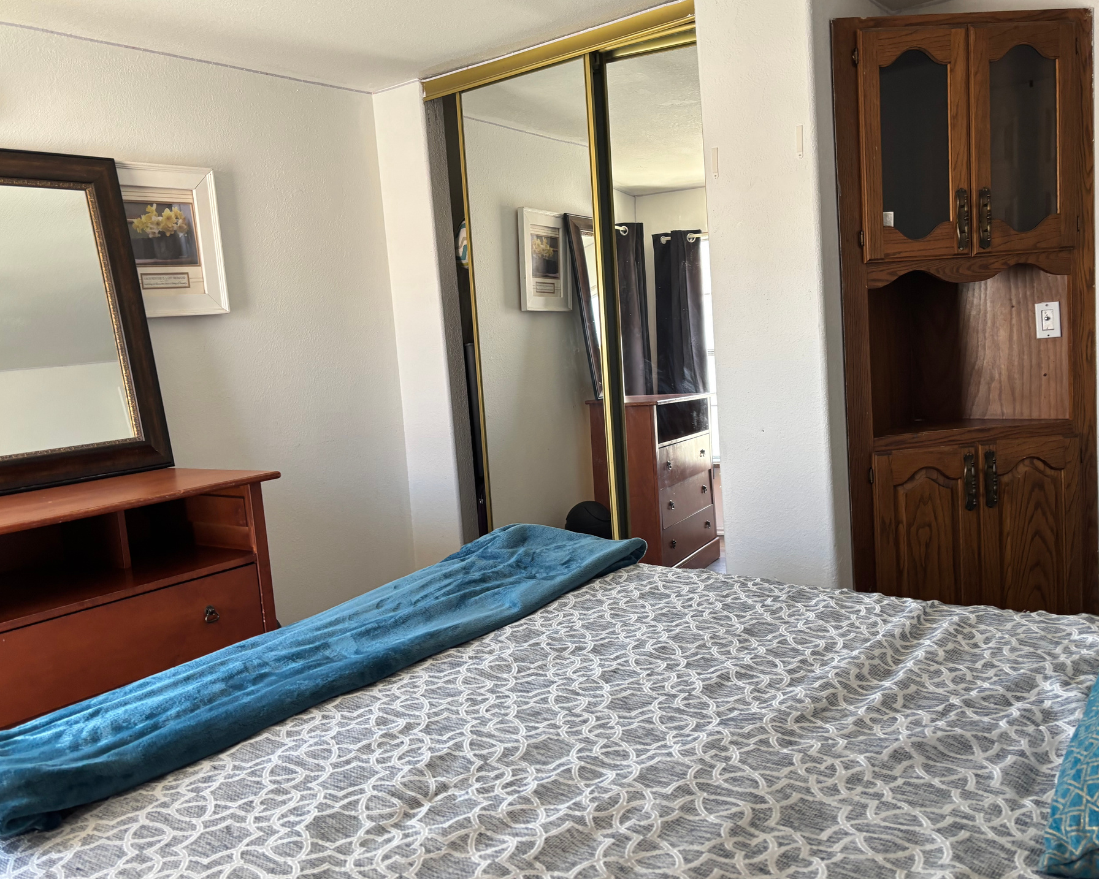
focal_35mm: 29
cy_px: 430
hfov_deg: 60.4
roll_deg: +3.8
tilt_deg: -5.8
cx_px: 554
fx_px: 943
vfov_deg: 50.0
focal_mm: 5.96
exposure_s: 1/121
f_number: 1.6
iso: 125
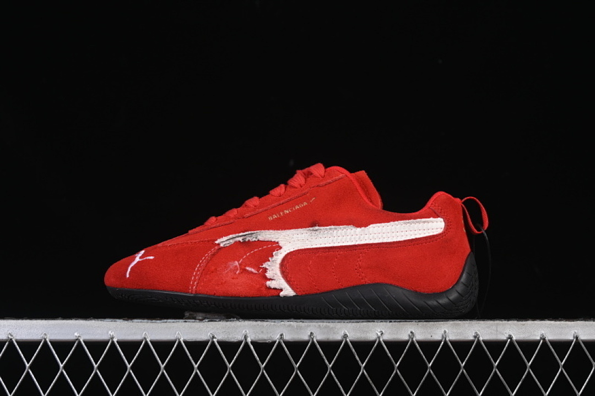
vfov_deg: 18.2
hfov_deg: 27.0
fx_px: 1239
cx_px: 298
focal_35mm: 75
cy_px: 198
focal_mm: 50
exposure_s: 1/80
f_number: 8
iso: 160
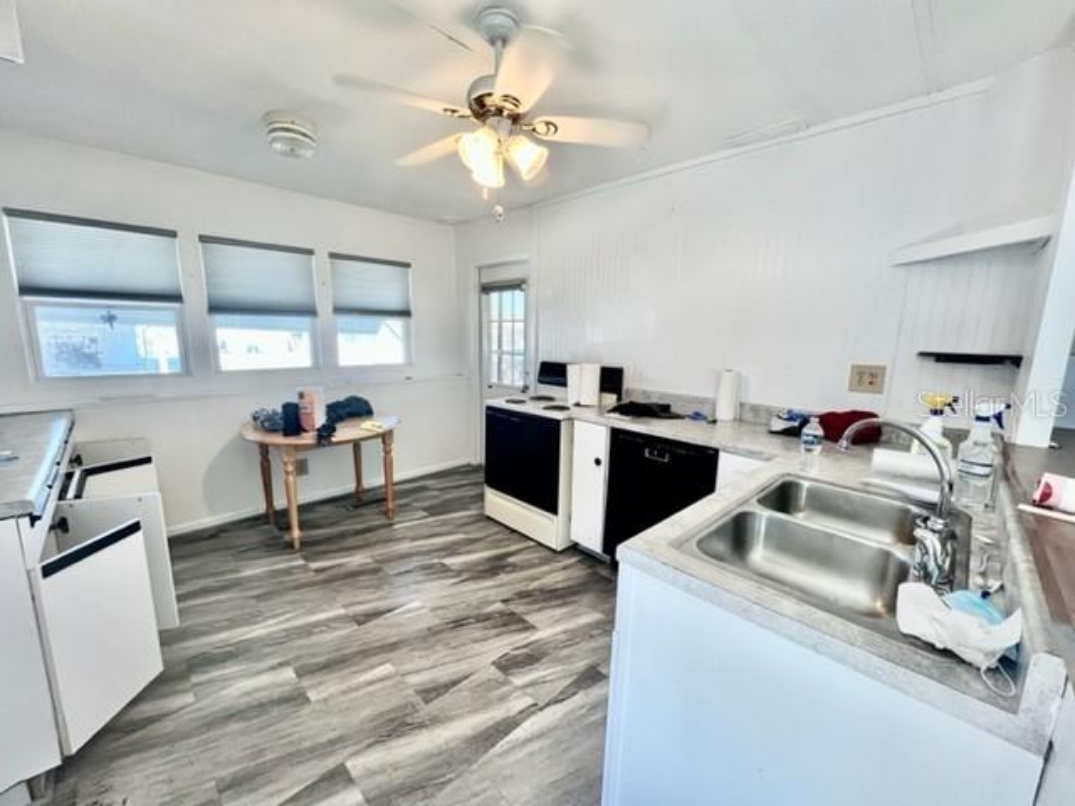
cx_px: 538
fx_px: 404
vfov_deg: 89.9
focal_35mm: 13
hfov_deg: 106.2
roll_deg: -1.7
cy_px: 403
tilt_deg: -10.3
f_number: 1.8
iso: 125
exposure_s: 1/120
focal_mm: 1.57
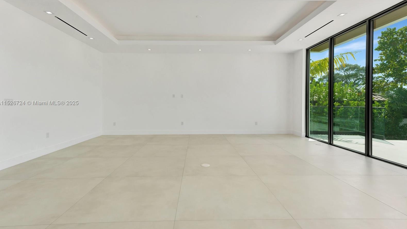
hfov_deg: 93.5
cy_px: 103
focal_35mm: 18
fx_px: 191
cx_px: 202
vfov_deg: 61.6
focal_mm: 16.7
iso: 400
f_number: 8
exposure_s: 1/100
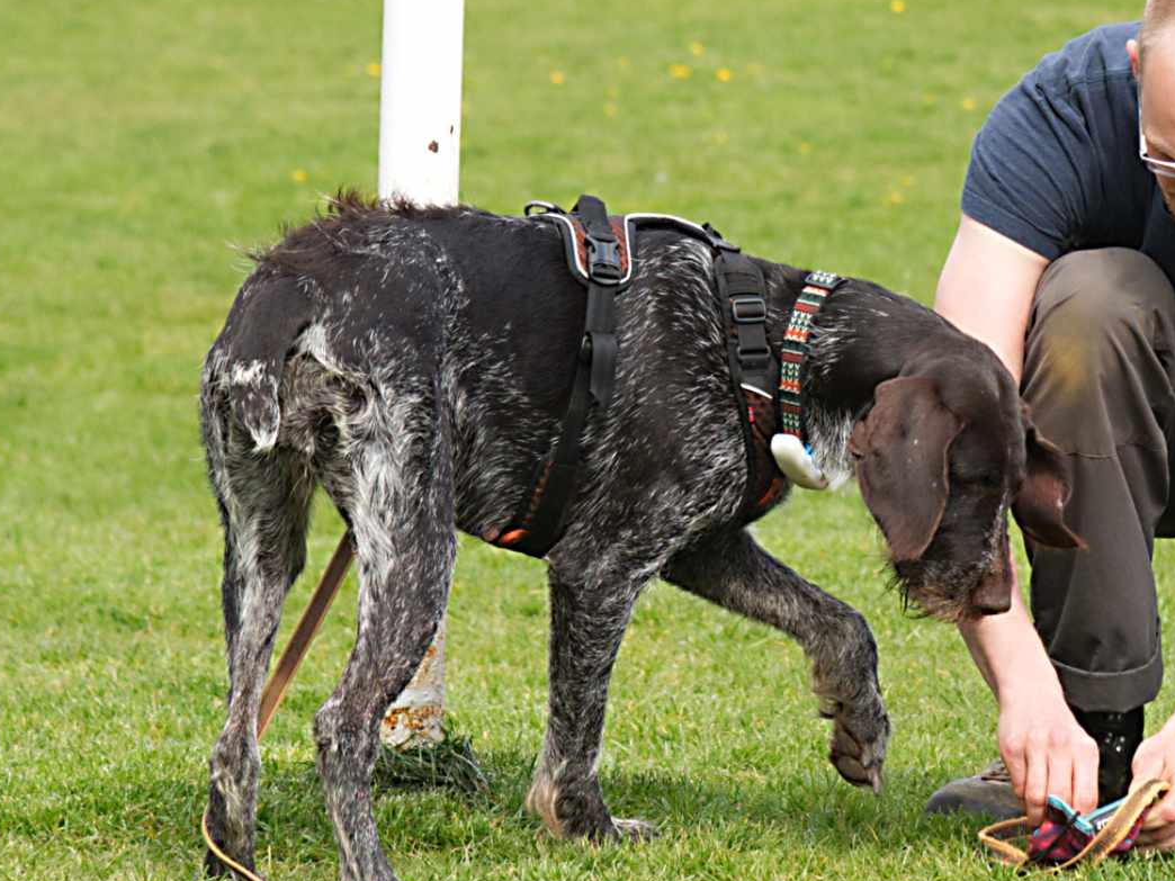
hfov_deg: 9.9
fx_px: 6755
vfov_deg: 7.5
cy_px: 436
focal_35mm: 199
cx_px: 770
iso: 1000
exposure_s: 1/1600
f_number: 6.3
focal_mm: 120
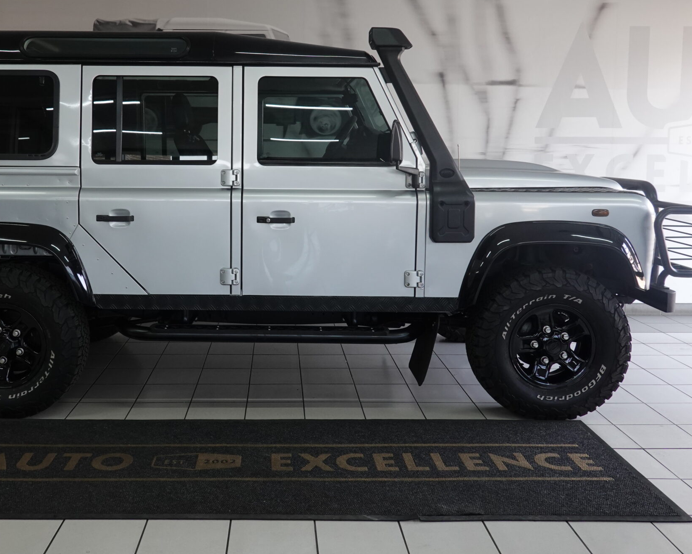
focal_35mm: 35
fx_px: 717
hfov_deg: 51.1
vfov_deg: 41.9
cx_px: 270
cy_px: 208
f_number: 5
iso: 400
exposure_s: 1/30
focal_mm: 9
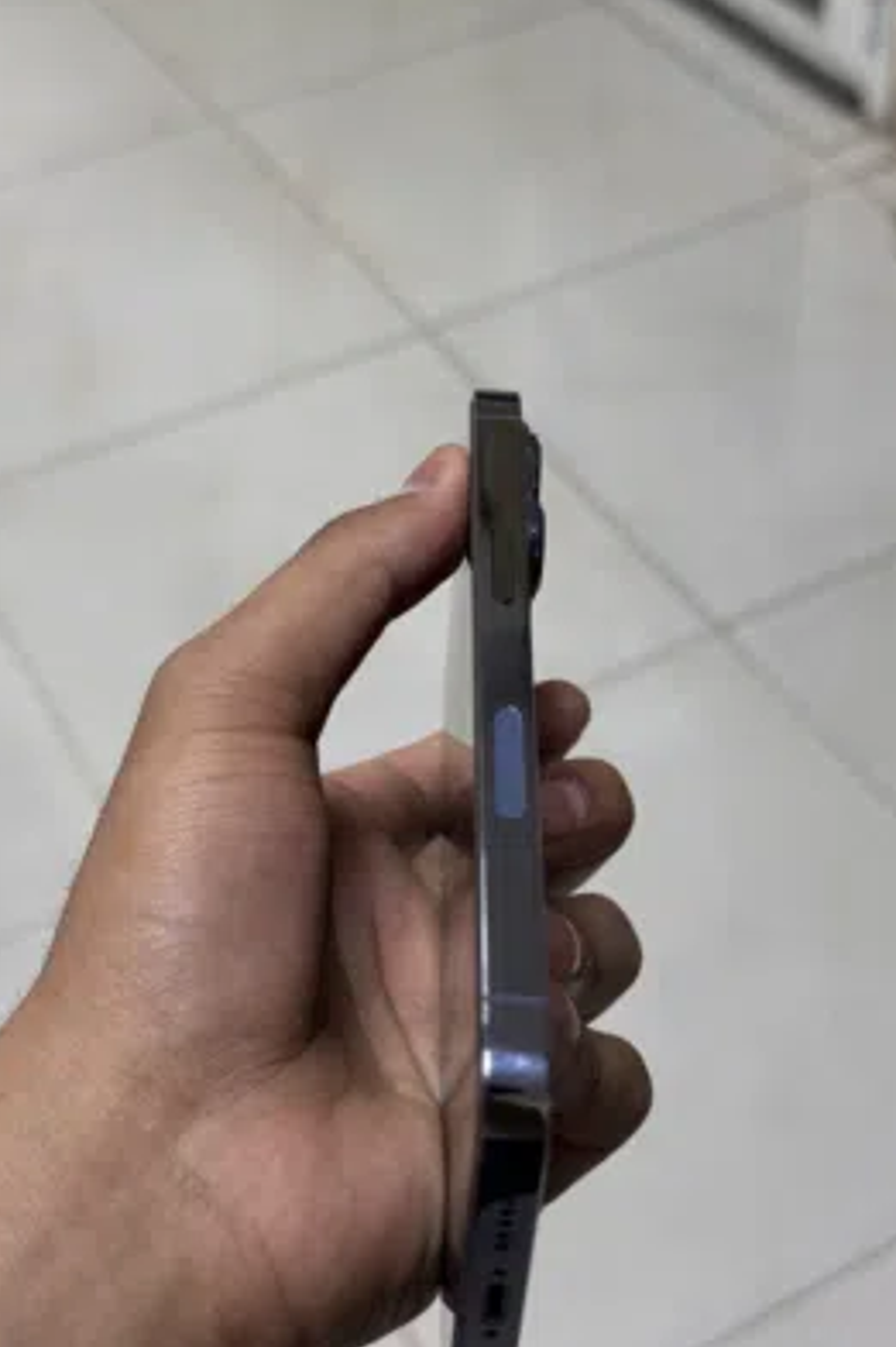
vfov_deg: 38.9
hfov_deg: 26.5
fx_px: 1906
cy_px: 667
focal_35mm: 51
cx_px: 433
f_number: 1.78
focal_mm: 6.76
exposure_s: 1/100
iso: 100
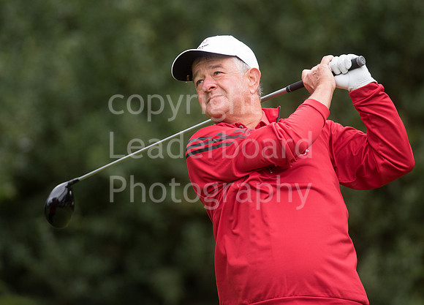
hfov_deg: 5.3
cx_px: 183
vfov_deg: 3.8
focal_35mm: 380
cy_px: 121
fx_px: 4587
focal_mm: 300
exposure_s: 1/1250
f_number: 4
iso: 1000
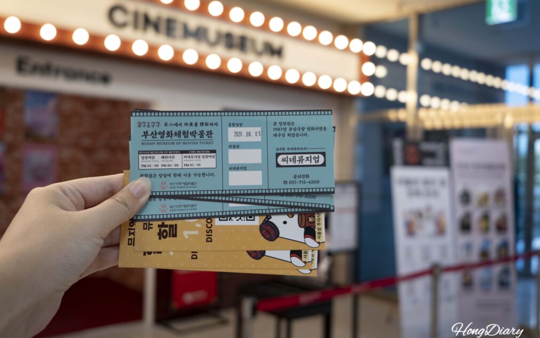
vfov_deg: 36.3
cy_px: 167
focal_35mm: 35
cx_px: 269
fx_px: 515
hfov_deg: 55.3
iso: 320
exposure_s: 1/60
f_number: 4.5
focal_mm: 34
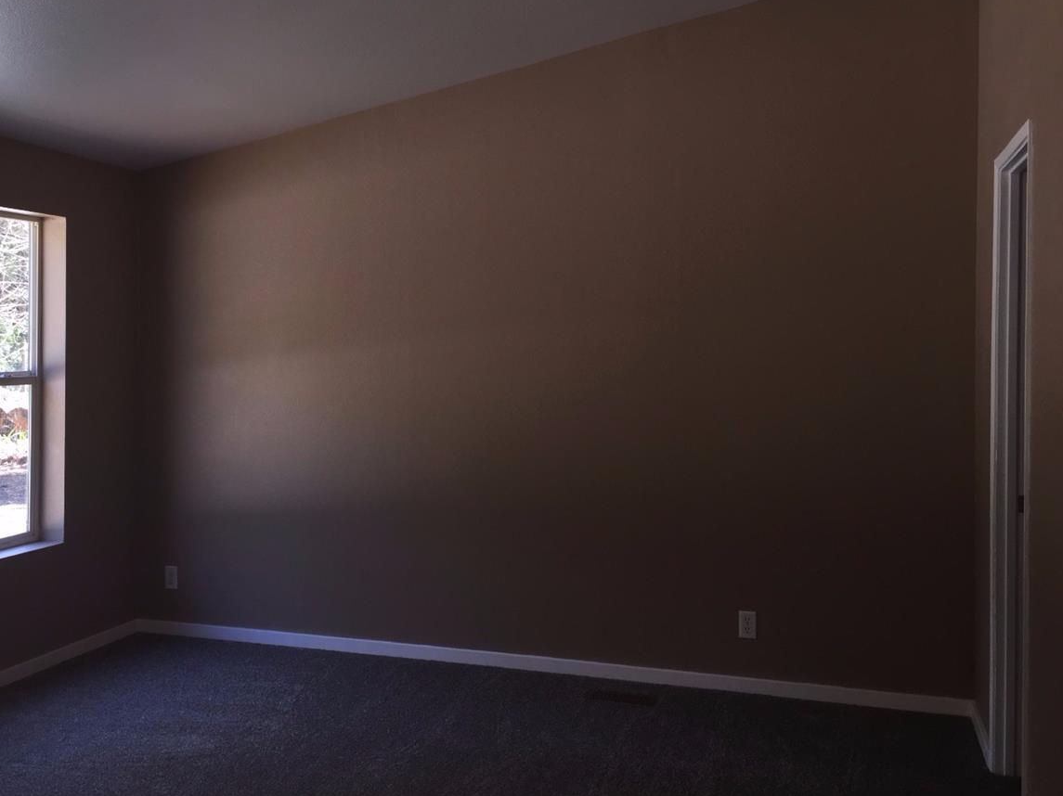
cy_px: 348
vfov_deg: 37.6
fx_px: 1167
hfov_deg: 48.7
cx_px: 429
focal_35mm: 38
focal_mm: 4.15
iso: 32
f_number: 2.2
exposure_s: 1/33
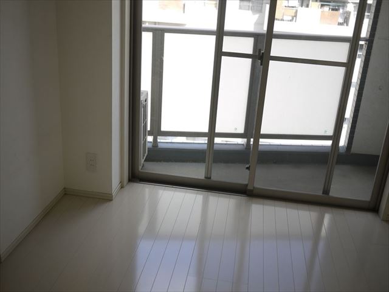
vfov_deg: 36.0
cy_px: 146
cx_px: 194
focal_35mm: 40
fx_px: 450
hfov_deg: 46.8
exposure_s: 1/1000
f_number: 1.8
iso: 100
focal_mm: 20
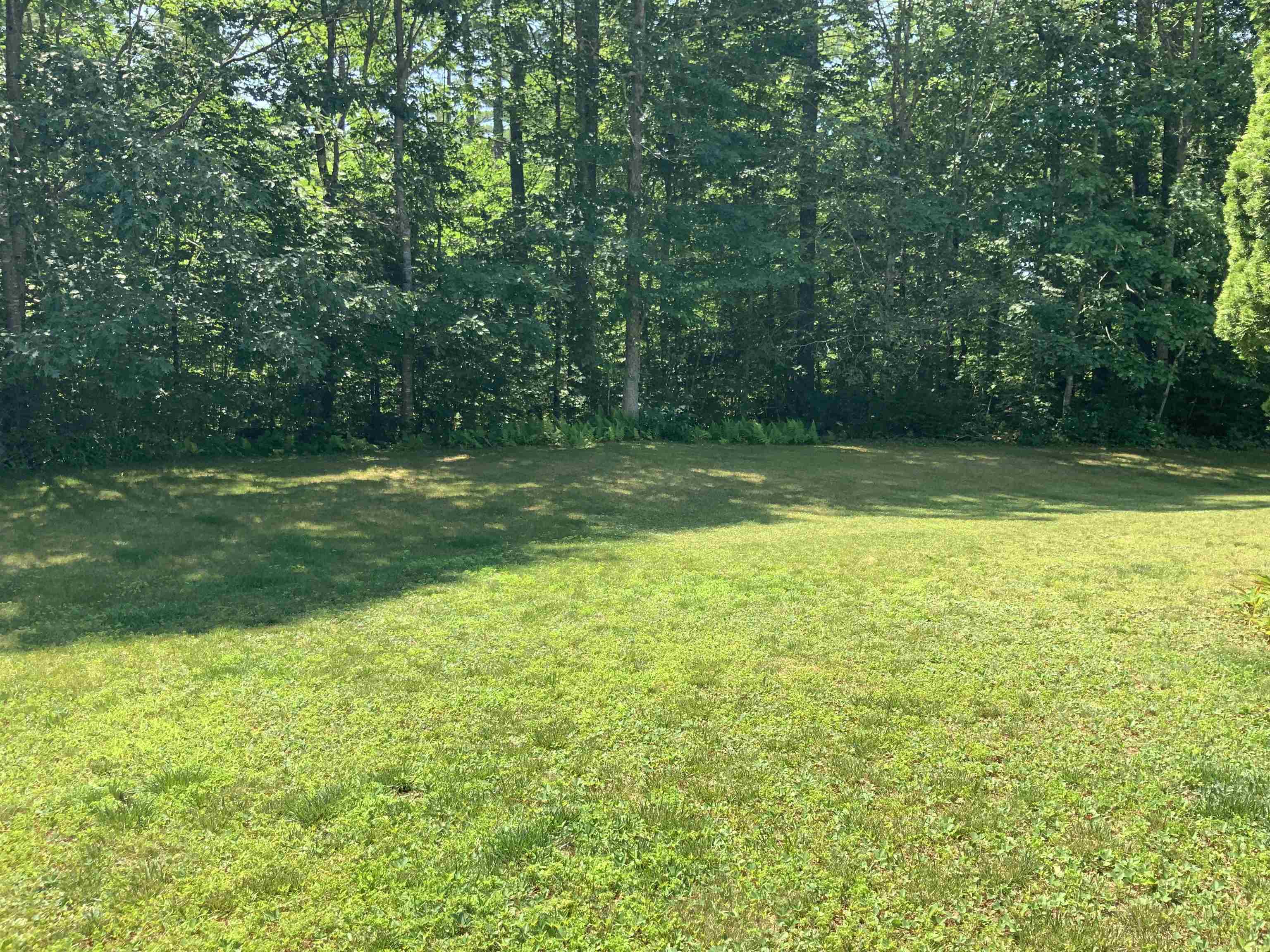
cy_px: 476
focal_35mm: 29
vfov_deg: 48.2
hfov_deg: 61.7
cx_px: 635
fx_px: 1064
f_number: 1.8
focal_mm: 3
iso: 16
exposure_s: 1/495
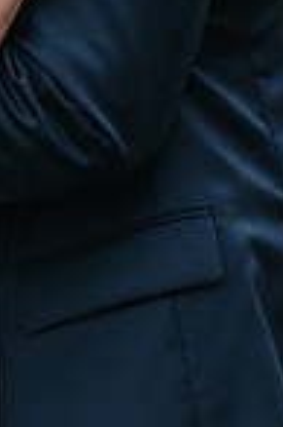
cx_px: 178
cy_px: 440
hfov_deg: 6.0
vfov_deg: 9.0
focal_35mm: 228
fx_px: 2695
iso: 200
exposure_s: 1/200
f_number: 3.2
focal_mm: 35
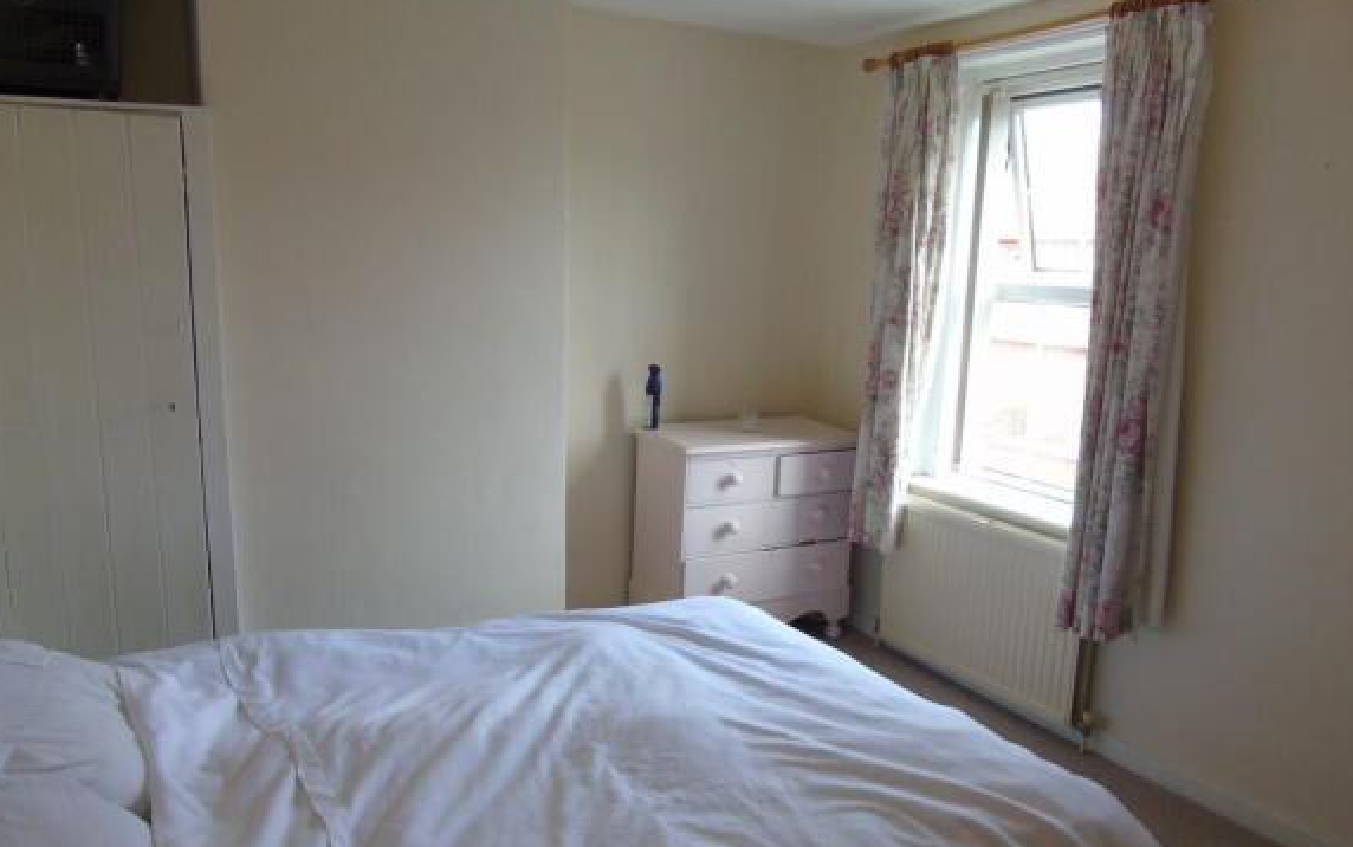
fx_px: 996
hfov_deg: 68.4
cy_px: 500
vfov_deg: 45.9
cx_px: 675
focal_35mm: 27
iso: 200
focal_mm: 4.4
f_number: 3.4
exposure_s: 1/30
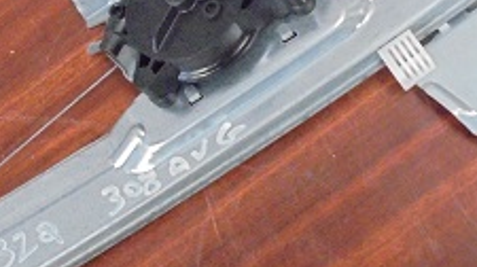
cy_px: 43
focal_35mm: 65
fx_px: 821
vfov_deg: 18.3
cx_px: 288
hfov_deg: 32.3
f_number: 3.5
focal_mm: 4.6
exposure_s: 1/50
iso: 800
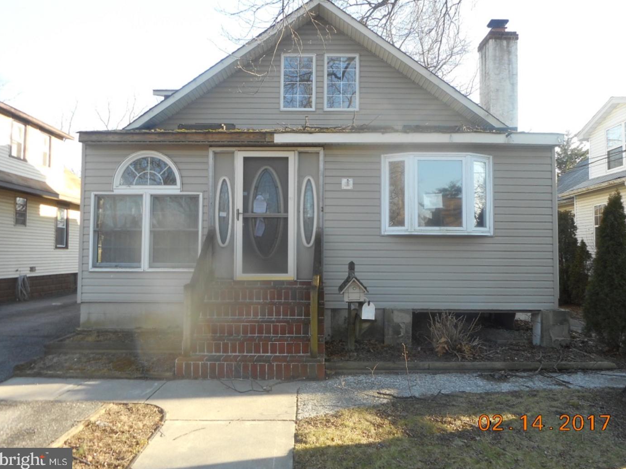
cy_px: 230
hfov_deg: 67.3
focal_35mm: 26
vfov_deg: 53.0
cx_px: 319
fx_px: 470
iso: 80
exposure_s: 1/100
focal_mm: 4.5
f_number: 3.7
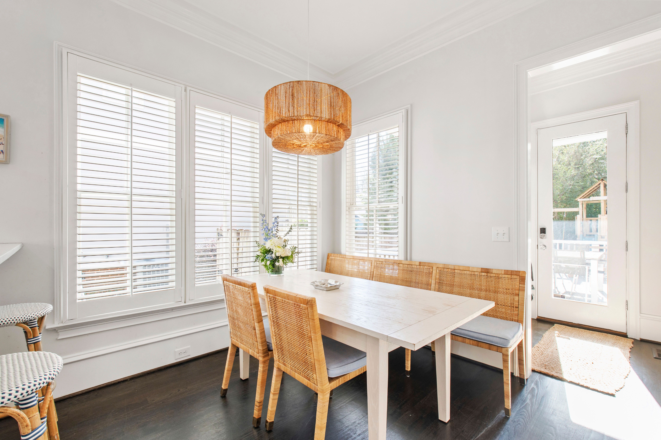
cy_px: 220
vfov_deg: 77.3
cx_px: 330
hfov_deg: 100.4
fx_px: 275
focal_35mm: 15
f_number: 8
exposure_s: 1/6
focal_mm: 10
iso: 100
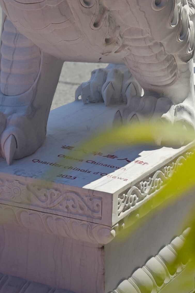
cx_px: 116
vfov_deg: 16.8
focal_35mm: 118
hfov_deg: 11.6
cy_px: -23
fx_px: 959
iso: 100
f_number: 0.95
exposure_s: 1/2764
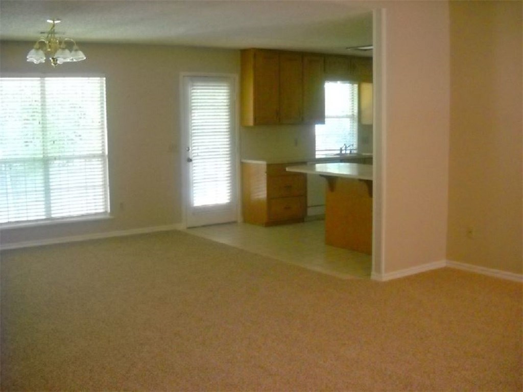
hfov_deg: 45.8
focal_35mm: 41
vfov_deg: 35.1
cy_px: 196
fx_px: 619
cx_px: 262
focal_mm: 6.72
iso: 800
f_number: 3.1
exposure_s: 1/64
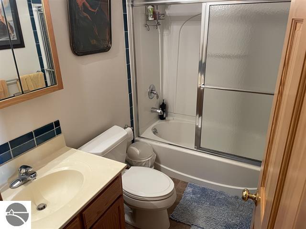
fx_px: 230
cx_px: 153
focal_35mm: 26
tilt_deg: -21.3
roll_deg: +1.0
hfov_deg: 67.3
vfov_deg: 53.1
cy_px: 114
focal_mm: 4.2
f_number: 1.6
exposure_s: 1/60
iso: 250
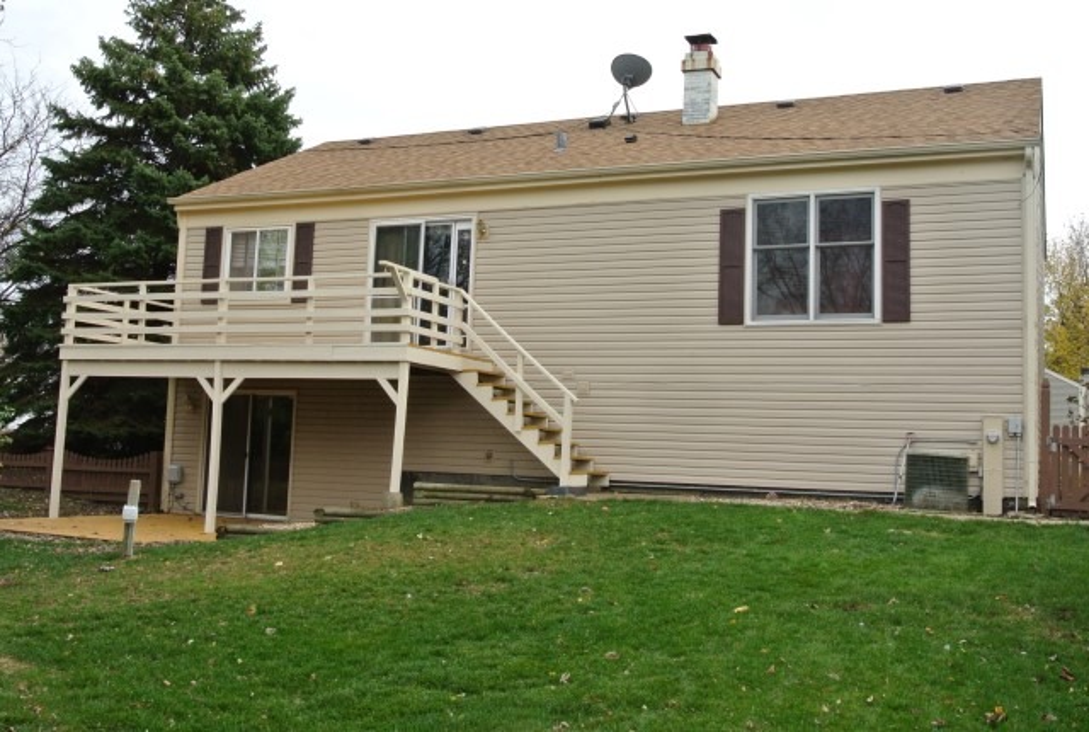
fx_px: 1183
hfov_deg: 49.4
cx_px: 544
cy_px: 366
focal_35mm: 39
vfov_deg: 34.4
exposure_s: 1/60
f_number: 11
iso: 400
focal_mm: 14.5
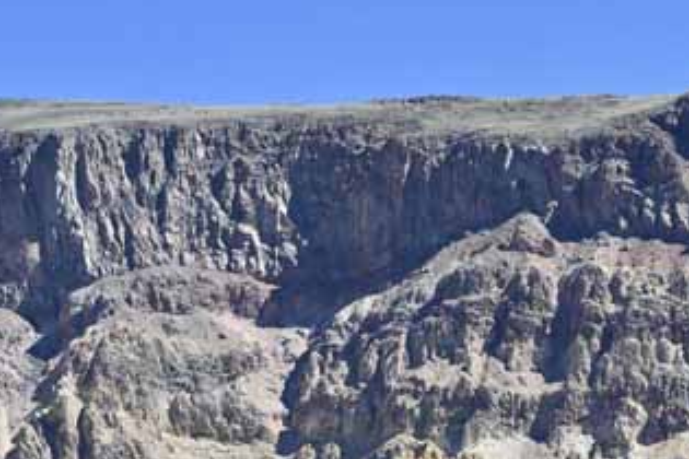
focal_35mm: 305
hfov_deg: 6.8
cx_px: 510
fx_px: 5837
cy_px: 292
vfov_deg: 4.5
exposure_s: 1/250
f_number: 8
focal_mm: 120
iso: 64
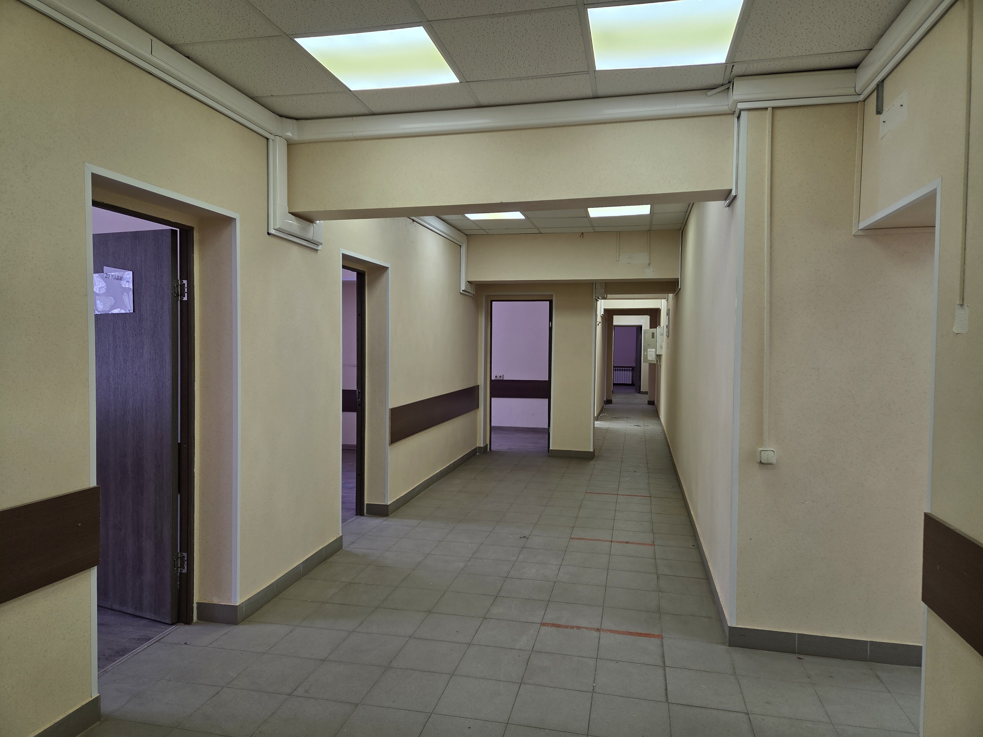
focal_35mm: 23
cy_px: 368
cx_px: 492
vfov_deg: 58.9
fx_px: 653
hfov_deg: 73.9
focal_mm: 5.4
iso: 80
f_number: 1.8
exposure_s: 1/100
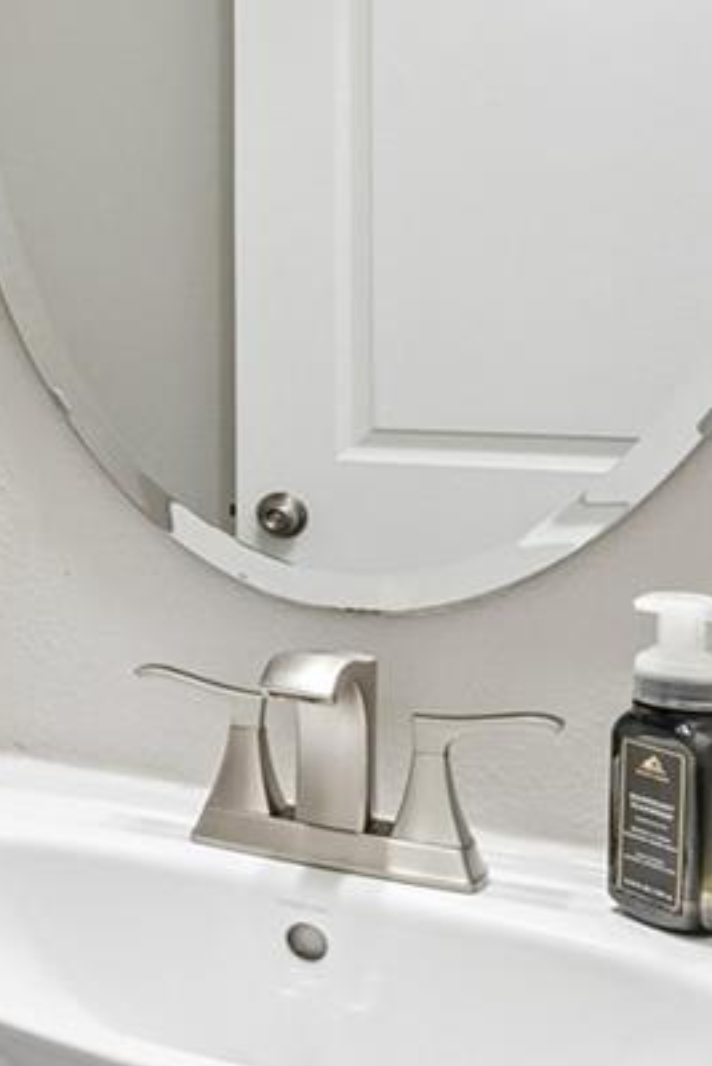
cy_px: 290
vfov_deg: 32.9
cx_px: -755
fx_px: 1778
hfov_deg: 16.5
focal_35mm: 60
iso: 100
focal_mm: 10
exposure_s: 1/1.67
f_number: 7.1
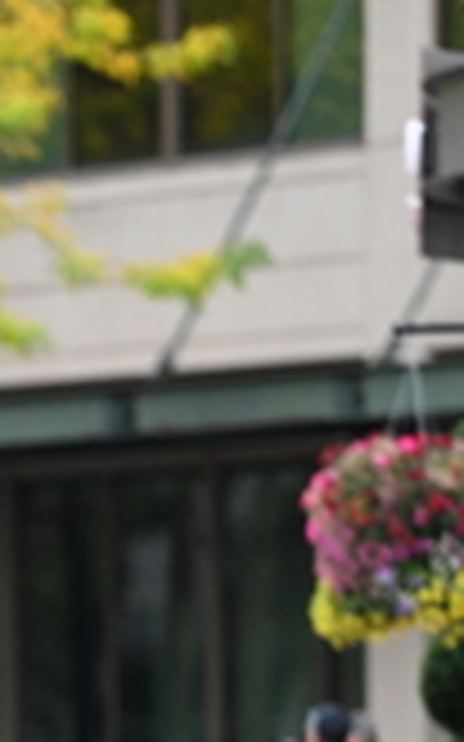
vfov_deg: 3.1
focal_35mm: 678
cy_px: 827
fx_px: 13730
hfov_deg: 1.9
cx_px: -191
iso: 1600
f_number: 2.8
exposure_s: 1/640
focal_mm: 200
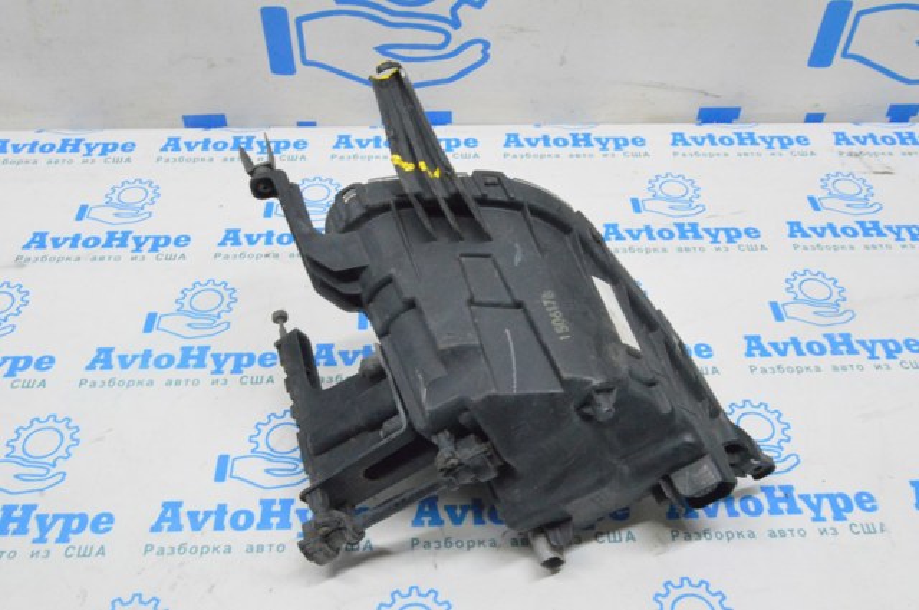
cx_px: 460
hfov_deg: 55.2
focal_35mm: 34
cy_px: 305
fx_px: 880
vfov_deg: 38.3
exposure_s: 1/20
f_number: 20
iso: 6400
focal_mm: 23
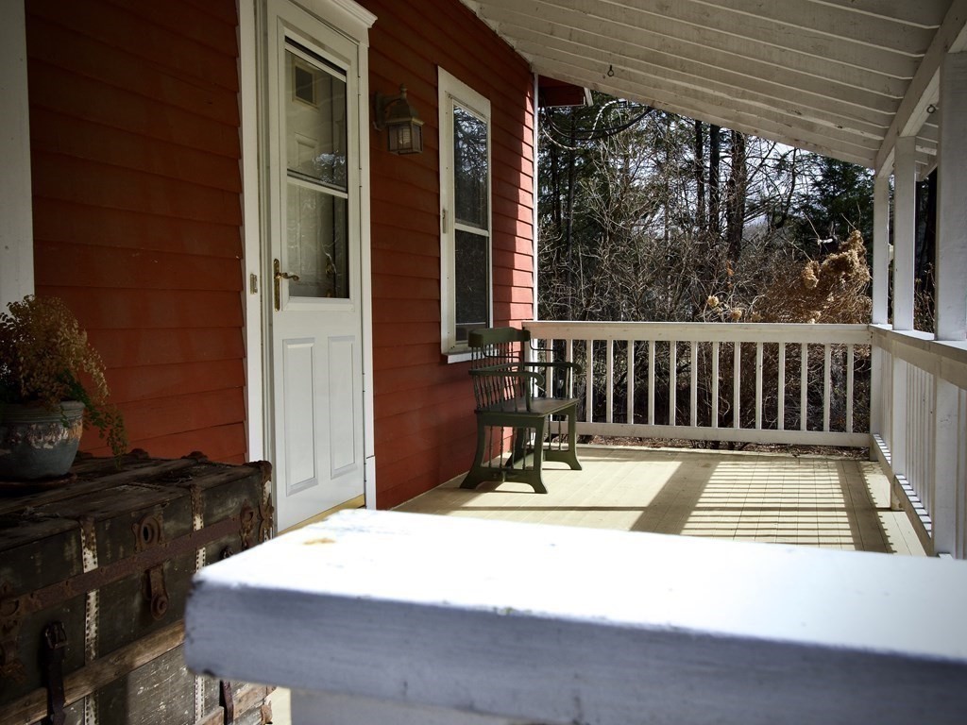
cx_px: 484
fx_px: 1089
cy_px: 362
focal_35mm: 39
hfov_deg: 47.9
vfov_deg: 36.8
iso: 400
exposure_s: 1/320
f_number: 11
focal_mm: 18
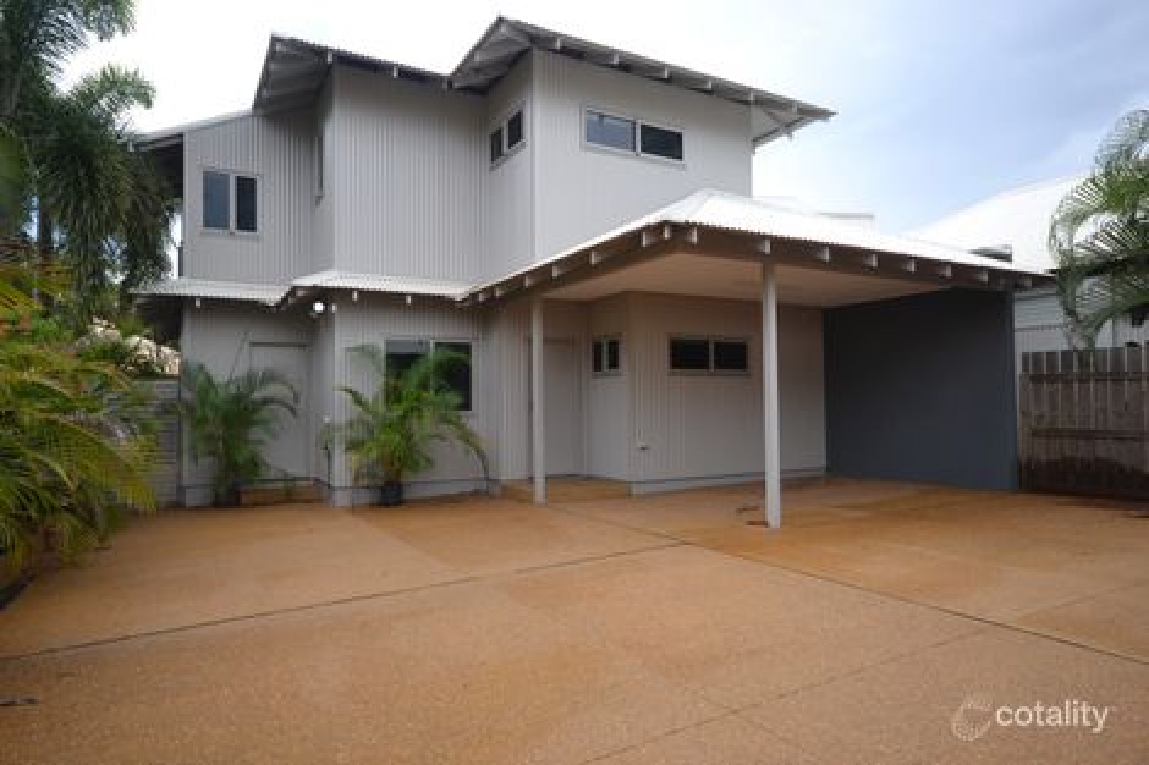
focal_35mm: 21
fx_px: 670
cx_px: 574
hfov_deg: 81.2
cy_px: 382
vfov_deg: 59.5
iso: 100
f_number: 6.3
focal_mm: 14
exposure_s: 1/160
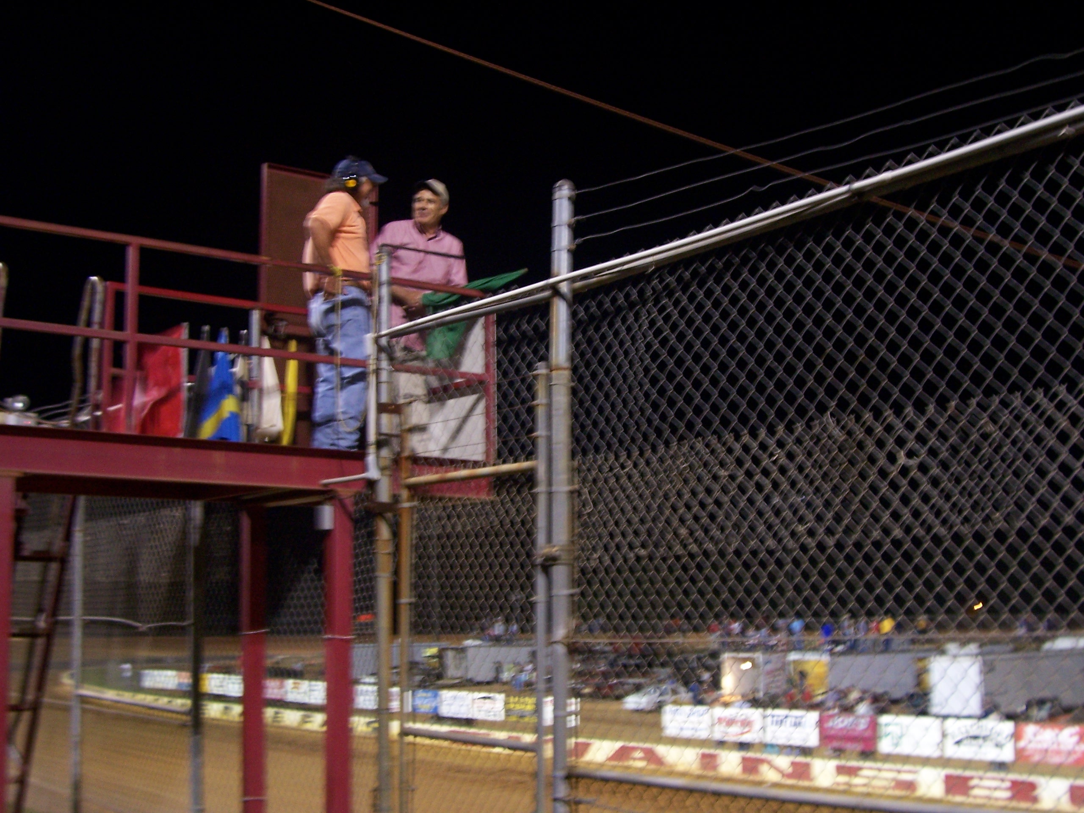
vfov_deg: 34.3
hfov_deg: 44.8
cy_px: 406
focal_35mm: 42
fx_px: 1315
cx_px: 542
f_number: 3
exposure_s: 1/8
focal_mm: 7
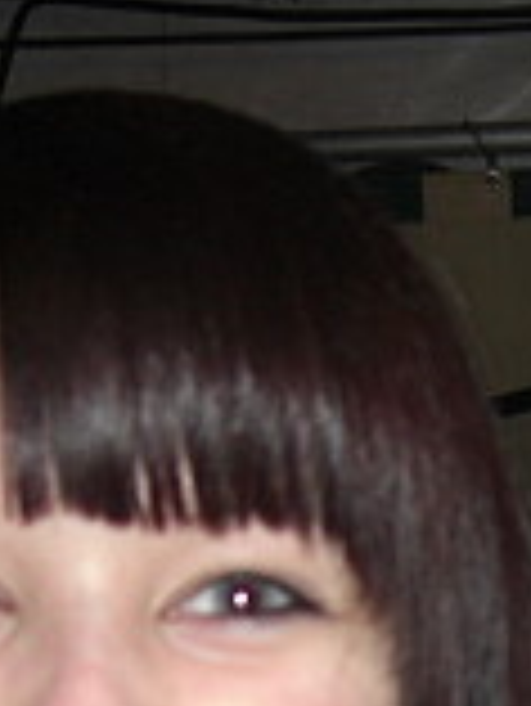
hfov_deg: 10.6
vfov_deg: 14.1
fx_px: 2798
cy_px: 762
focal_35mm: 137
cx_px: 682
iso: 200
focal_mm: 7.9
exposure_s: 1/60
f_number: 2.8
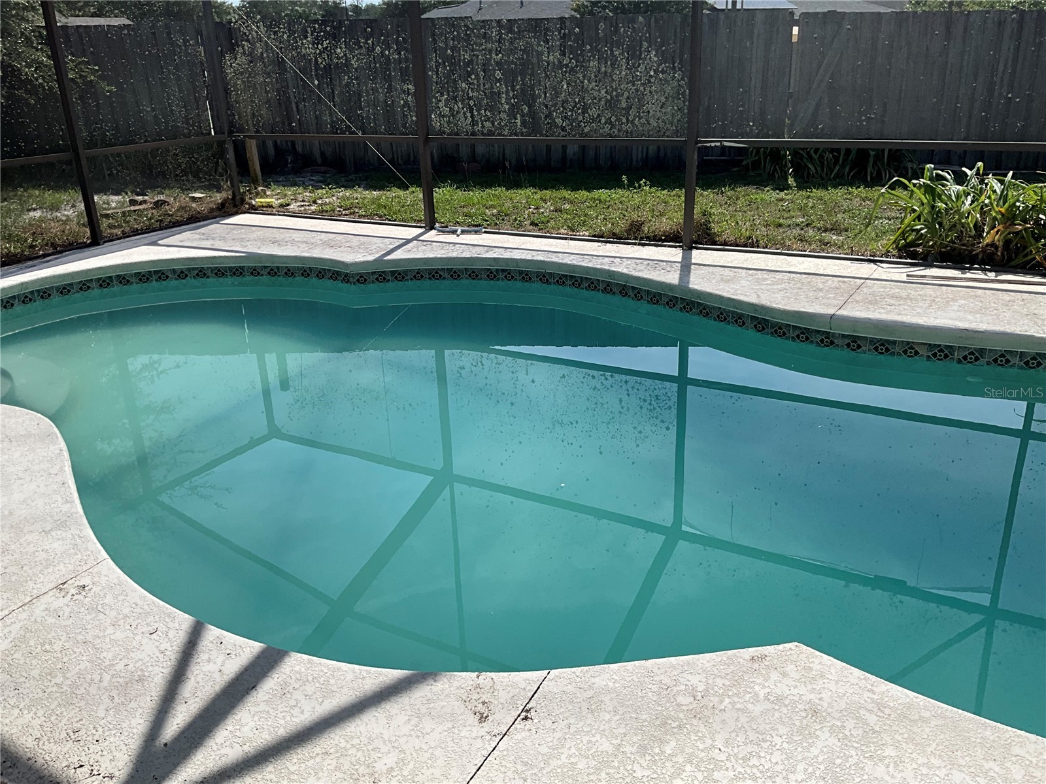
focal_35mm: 29
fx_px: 876
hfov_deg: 61.7
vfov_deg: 48.2
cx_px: 523
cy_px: 392
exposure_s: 1/2538
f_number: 1.8
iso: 25
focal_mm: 3
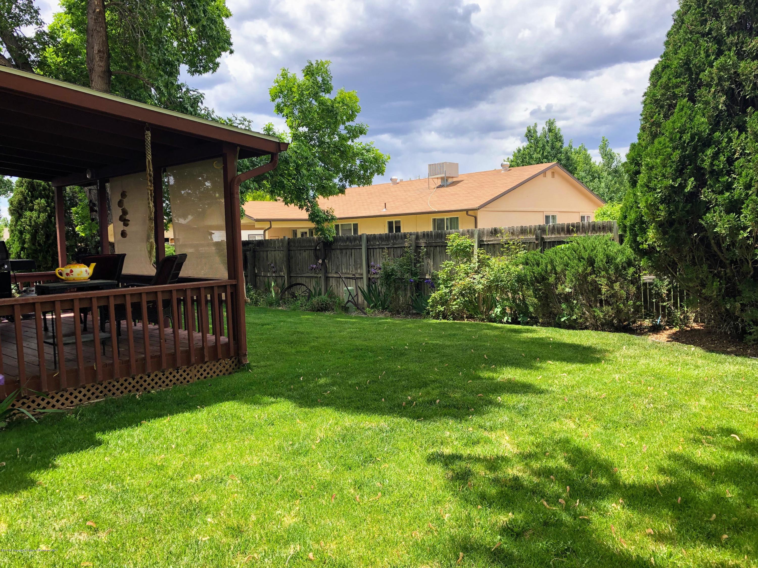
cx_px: 379
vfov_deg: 49.7
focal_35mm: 28
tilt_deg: -4.3
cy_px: 284
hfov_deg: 63.4
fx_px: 613
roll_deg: +2.3
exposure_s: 1/889
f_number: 1.8
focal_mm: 3.99
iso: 20
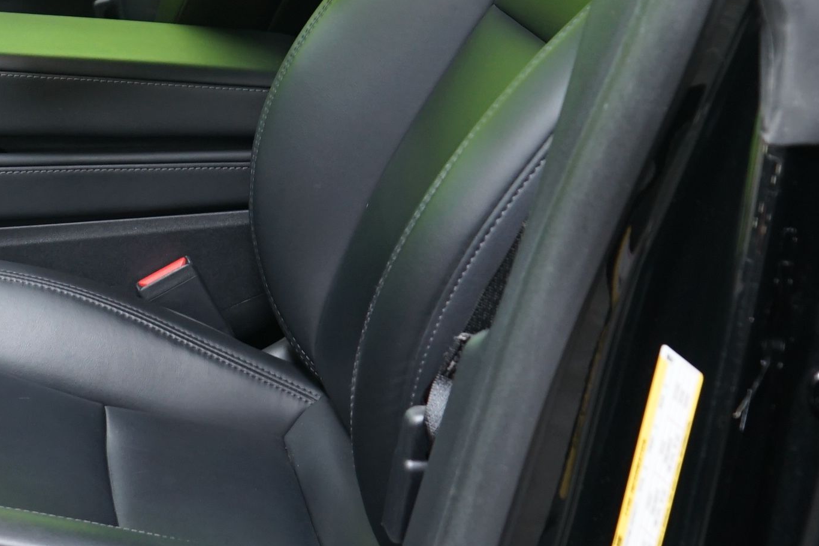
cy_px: -72
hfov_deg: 20.5
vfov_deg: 14.0
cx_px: -60
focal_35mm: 95
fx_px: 2161
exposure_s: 1/20
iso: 800
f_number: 4.5
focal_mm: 33
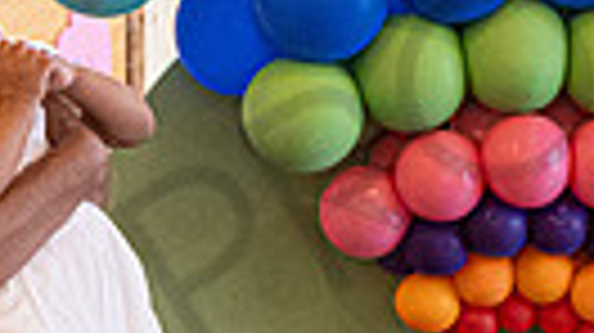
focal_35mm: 345
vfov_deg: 3.5
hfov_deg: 6.3
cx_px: 536
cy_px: 209
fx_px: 5430
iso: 3200
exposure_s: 1/60
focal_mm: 50
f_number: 2.8
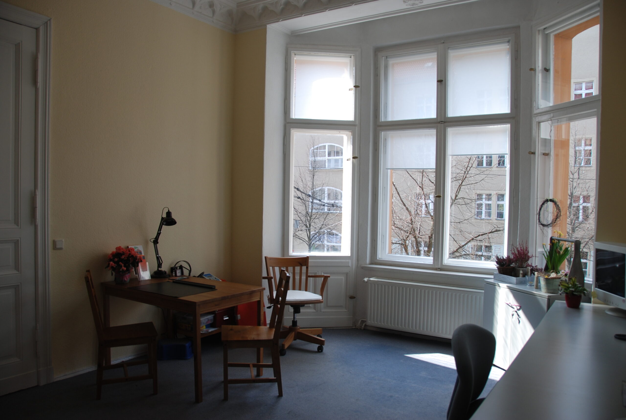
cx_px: 313
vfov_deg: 48.1
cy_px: 210
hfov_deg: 67.3
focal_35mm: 27
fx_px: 470
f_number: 5.6
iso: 110
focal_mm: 18
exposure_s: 1/125
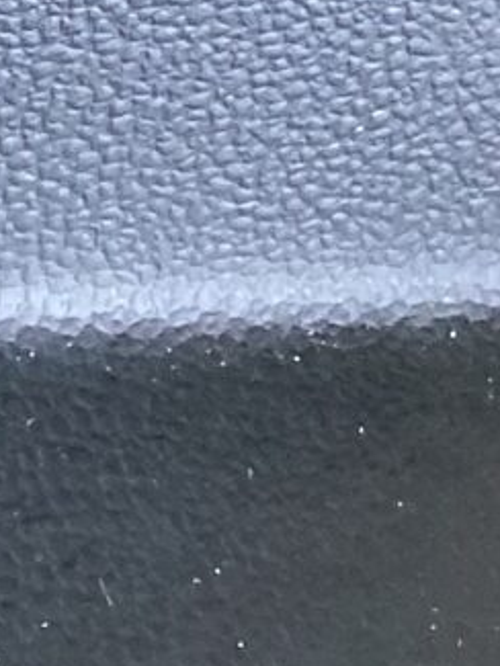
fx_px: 3945
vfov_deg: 8.3
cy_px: -1275
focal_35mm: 205
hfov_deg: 6.9
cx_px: -680
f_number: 1.8
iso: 100
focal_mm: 4.25
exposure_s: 1/100
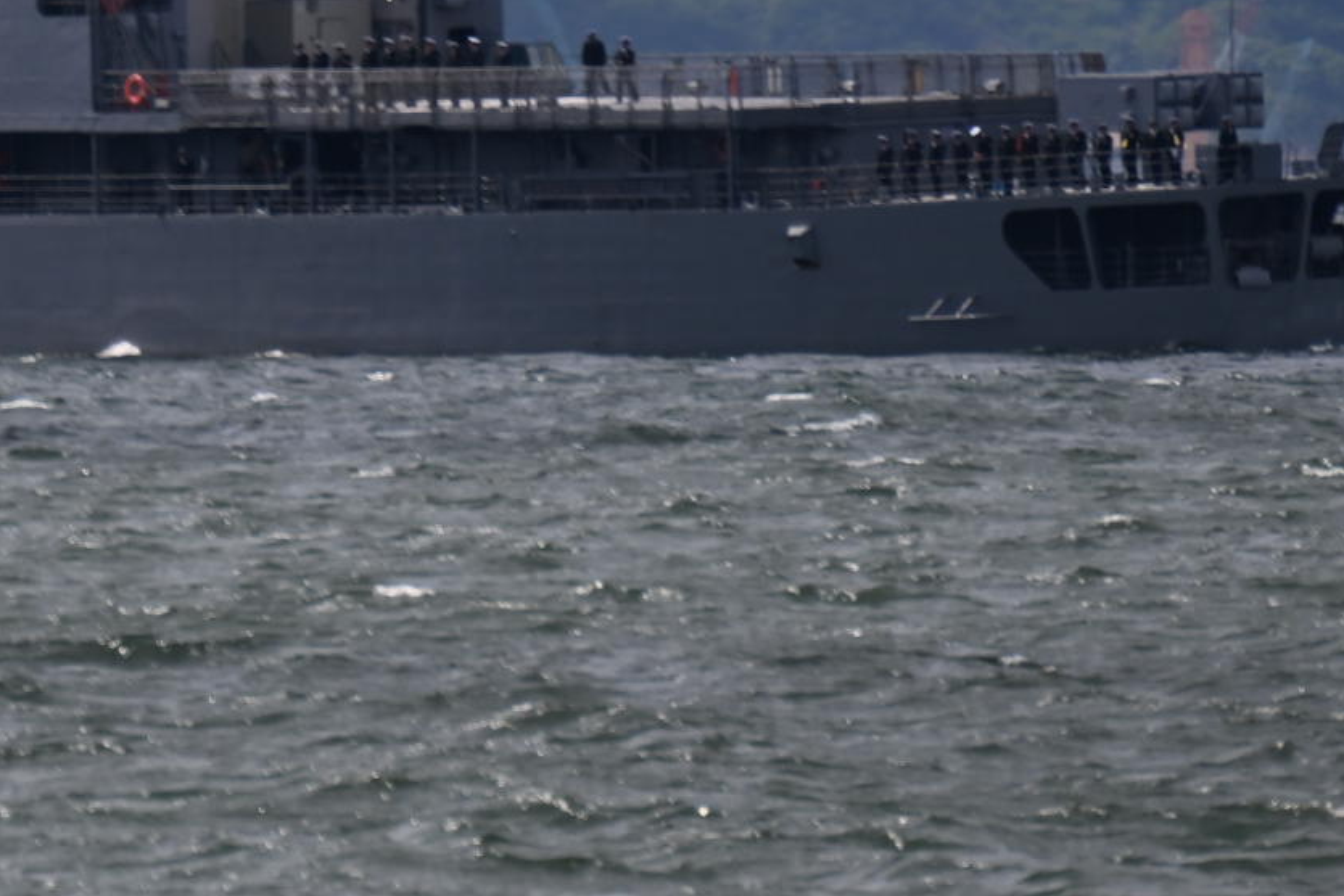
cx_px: -1317
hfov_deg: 2.7
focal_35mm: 766
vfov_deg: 1.8
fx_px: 28600
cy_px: -1058
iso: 100
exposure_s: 1/800
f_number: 6.3
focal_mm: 155
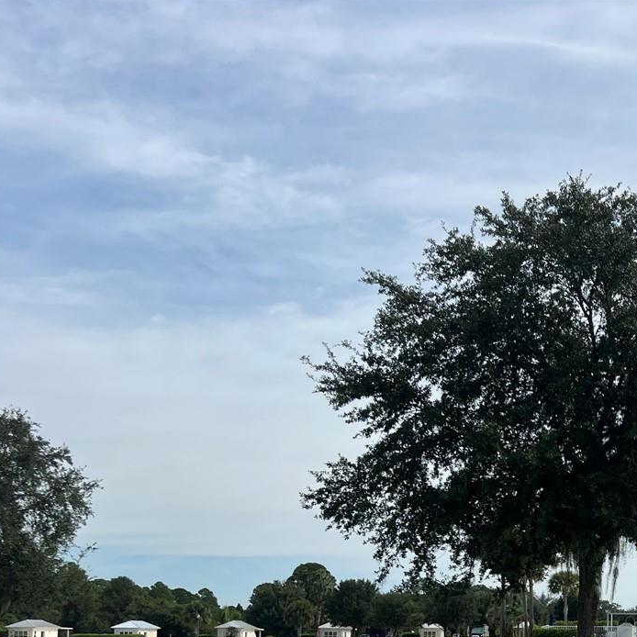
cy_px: 546
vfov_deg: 31.0
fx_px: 1103
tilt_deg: +4.0
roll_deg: +0.2
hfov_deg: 30.0
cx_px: 635
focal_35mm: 53
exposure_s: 1/6993
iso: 50
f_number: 1.5
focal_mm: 5.7
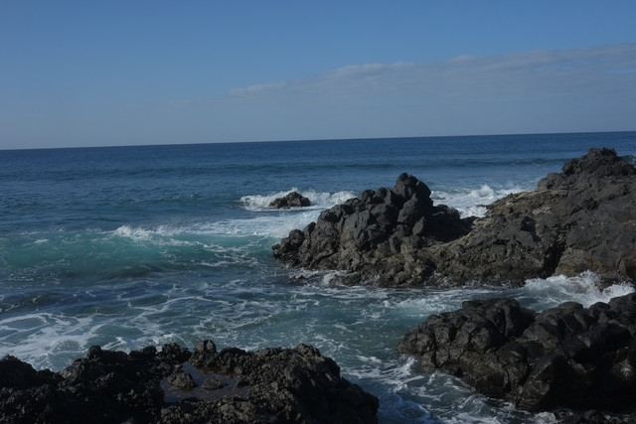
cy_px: 212
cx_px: 318
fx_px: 724
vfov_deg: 32.6
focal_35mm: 41
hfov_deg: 47.4
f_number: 11
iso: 200
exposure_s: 1/400
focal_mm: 27
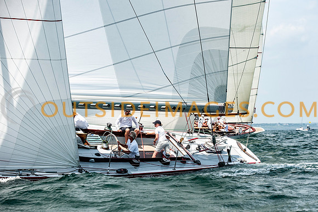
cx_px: 177
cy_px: 112
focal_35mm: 127
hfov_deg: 16.2
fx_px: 1118
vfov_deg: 10.8
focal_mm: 112
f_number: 5
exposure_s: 1/3200
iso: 320
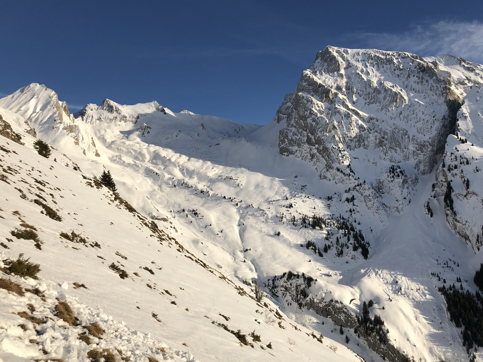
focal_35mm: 32
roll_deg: +4.5
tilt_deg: +4.1
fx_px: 446
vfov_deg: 44.1
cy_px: 194
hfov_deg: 56.8
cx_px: 246
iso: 25
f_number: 1.8
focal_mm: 4
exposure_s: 1/3205
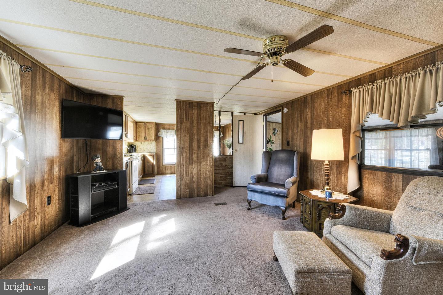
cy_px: 148
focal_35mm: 14
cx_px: 222
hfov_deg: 104.3
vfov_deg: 81.2
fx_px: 172
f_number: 22
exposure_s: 2
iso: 100
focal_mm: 14
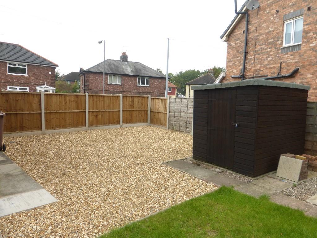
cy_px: 119
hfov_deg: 71.6
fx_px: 220
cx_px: 158
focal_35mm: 24
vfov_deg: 56.8
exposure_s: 1/160
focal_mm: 4.3
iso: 100
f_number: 4
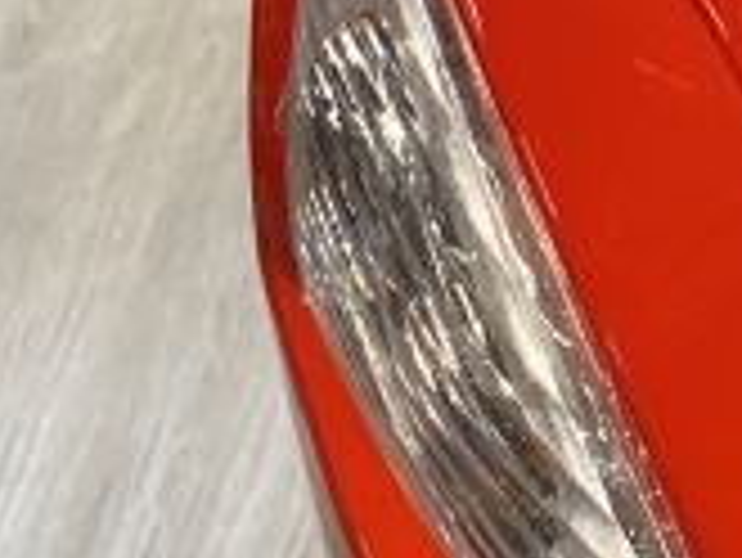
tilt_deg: -34.6
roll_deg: +0.6
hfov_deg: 10.8
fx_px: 3582
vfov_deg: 8.9
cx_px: 1471
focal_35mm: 167
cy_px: 335
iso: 125
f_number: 1.8
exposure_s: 1/100
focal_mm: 4.25
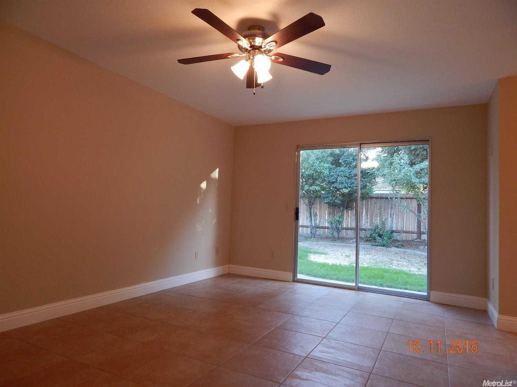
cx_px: 258
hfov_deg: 76.4
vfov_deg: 61.1
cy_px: 194
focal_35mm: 22
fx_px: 328
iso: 140
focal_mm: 4
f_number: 3
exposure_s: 1/30
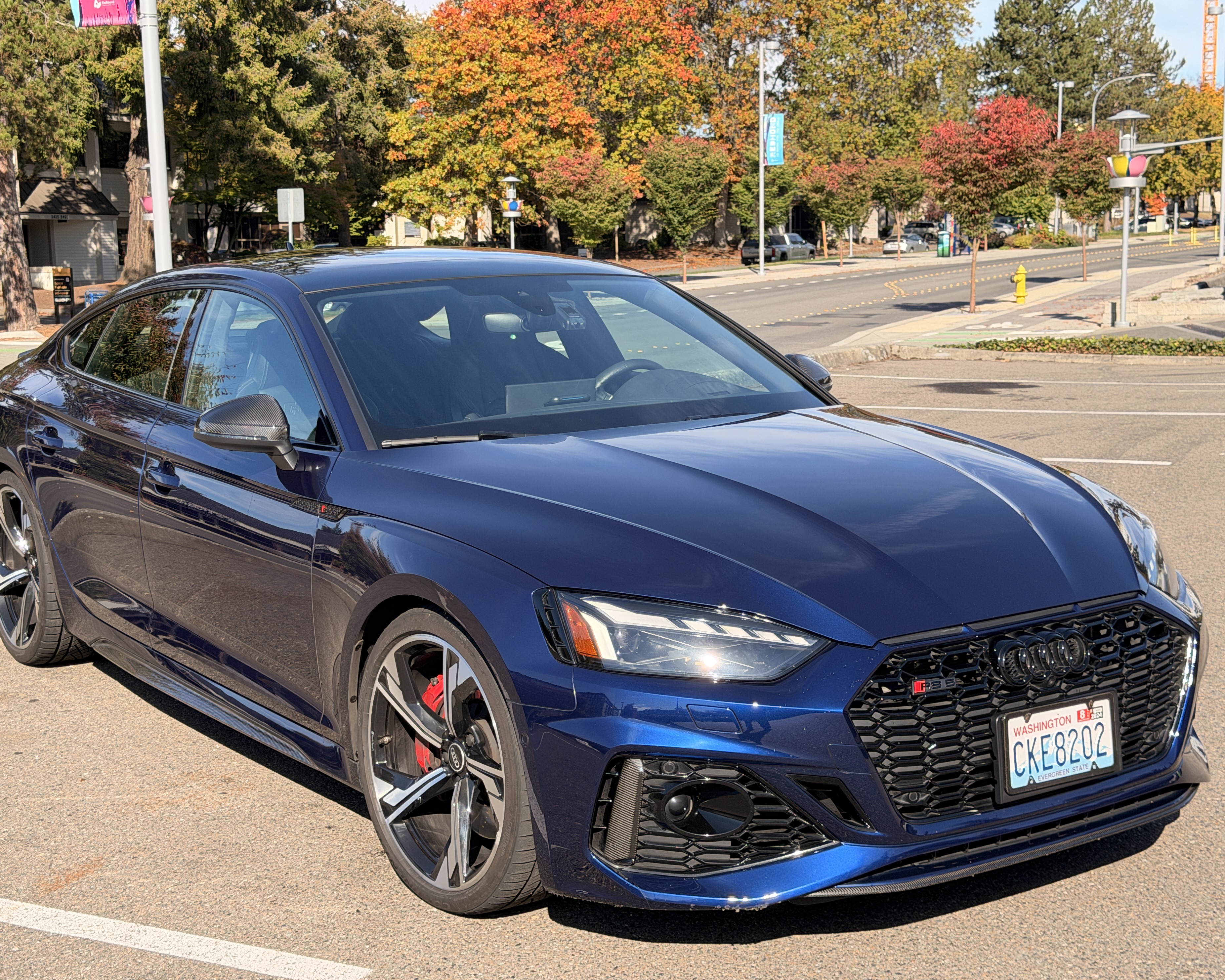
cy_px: 496
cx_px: 601
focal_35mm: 51
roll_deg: +1.8
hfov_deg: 36.7
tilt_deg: -7.7
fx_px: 1849
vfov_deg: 29.7
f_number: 1.78
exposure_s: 1/2033
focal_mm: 6.76
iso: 64
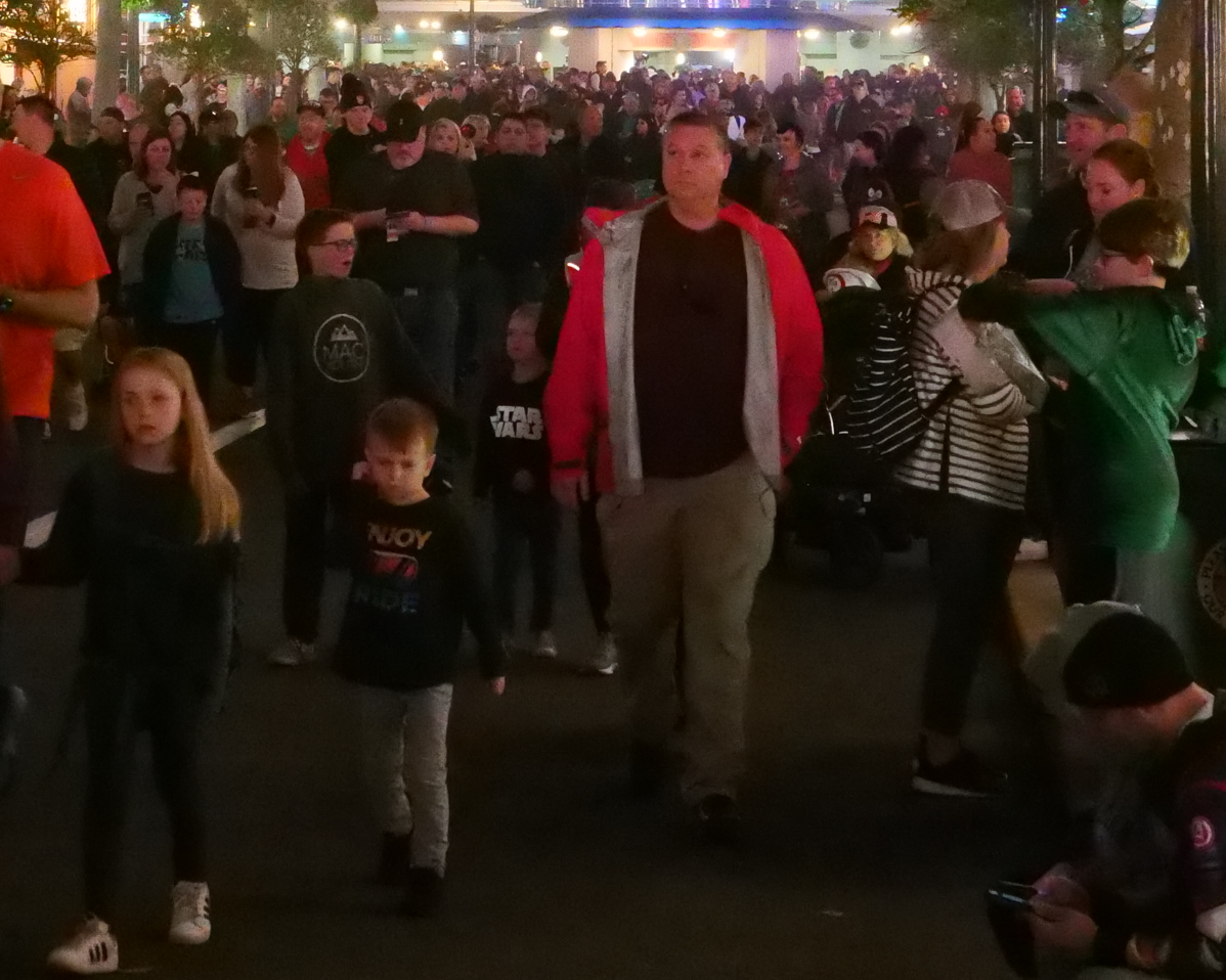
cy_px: -37
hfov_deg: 15.8
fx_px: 4390
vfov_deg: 12.6
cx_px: 335
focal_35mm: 121
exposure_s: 1/60
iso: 10000
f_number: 4
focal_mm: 20
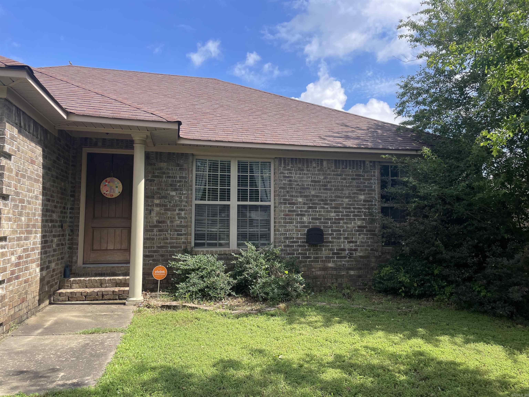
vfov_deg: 53.1
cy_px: 198
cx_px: 264
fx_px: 397
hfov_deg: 67.3
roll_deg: +0.1
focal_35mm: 26
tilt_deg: +5.5
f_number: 1.6
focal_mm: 4.2
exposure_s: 1/1825
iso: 32
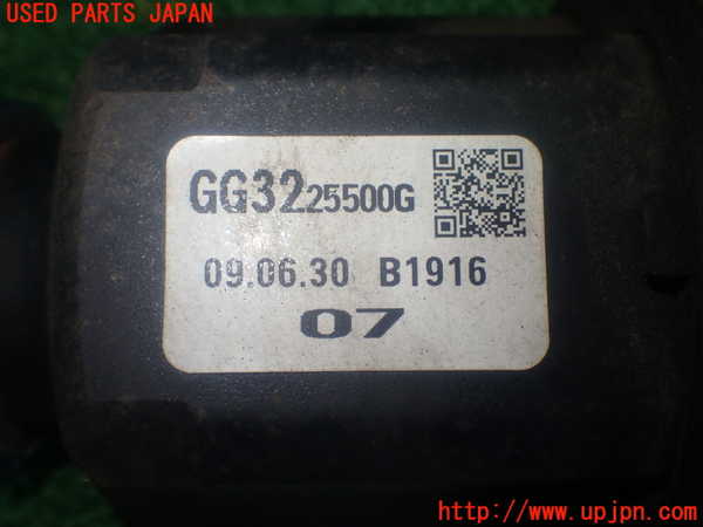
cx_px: 352
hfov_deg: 51.4
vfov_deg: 39.7
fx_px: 731
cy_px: 264
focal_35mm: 36
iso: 125
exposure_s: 1/80
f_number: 2.5
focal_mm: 6.37
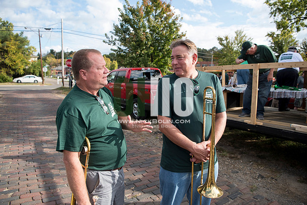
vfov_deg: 53.2
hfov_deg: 73.7
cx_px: 154
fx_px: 205
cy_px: 102
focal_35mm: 24
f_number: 4.5
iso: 250
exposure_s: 1/800
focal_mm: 24
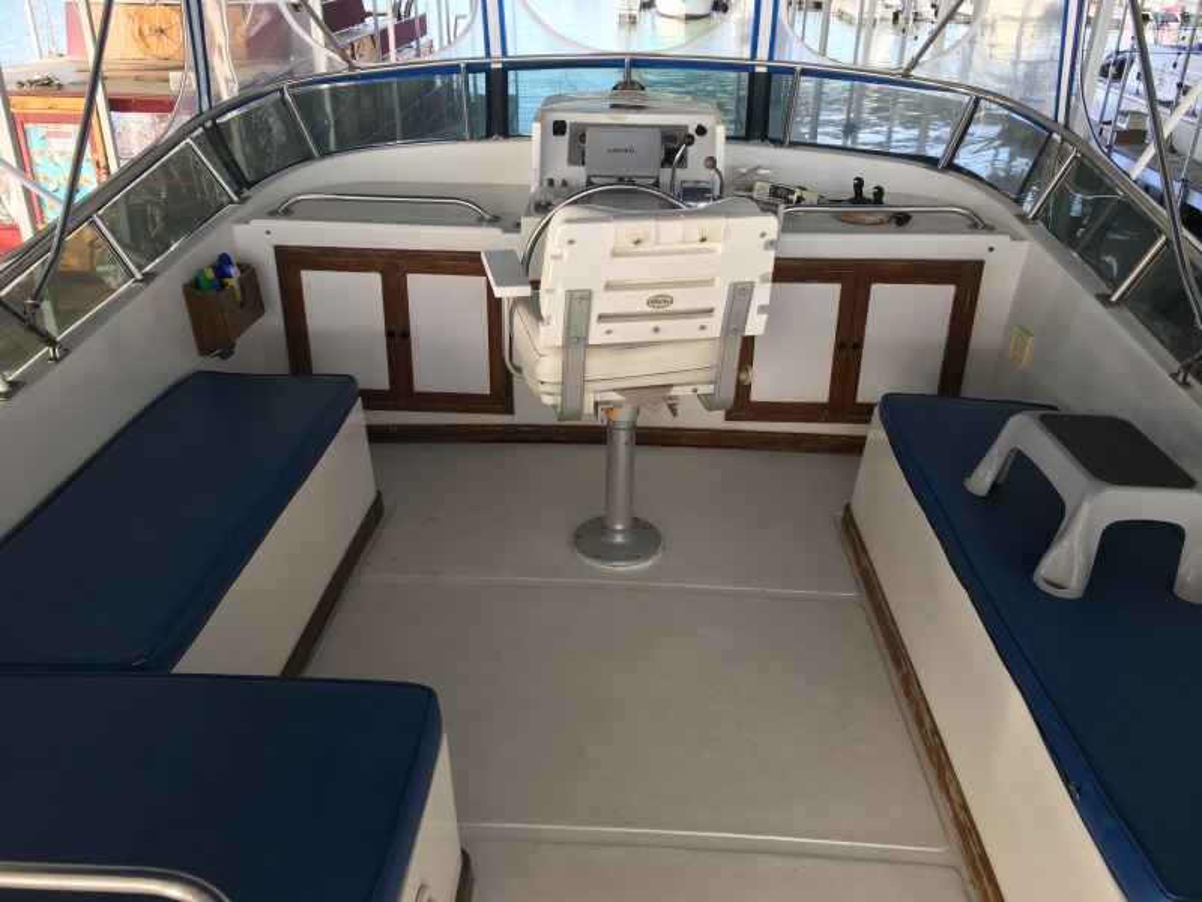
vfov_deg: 48.2
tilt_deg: -25.6
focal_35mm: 29
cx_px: 601
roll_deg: -0.4
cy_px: 451
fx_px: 1007
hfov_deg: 61.7
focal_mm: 4.15
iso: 25
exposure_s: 1/60
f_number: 2.2
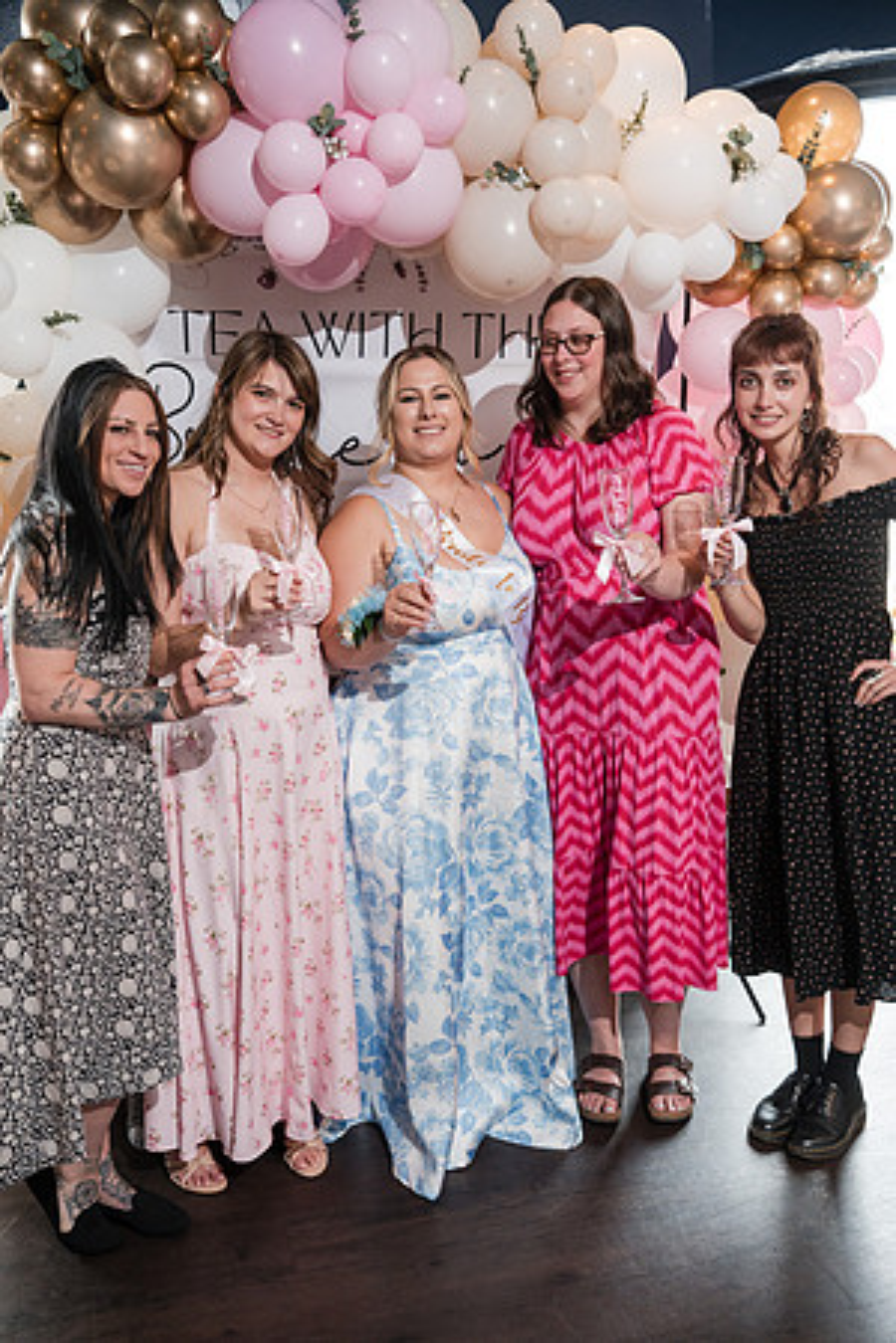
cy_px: 672
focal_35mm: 35
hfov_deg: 37.9
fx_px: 1307
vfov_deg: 54.4
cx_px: 448
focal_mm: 35
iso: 2500
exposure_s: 1/250
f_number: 4
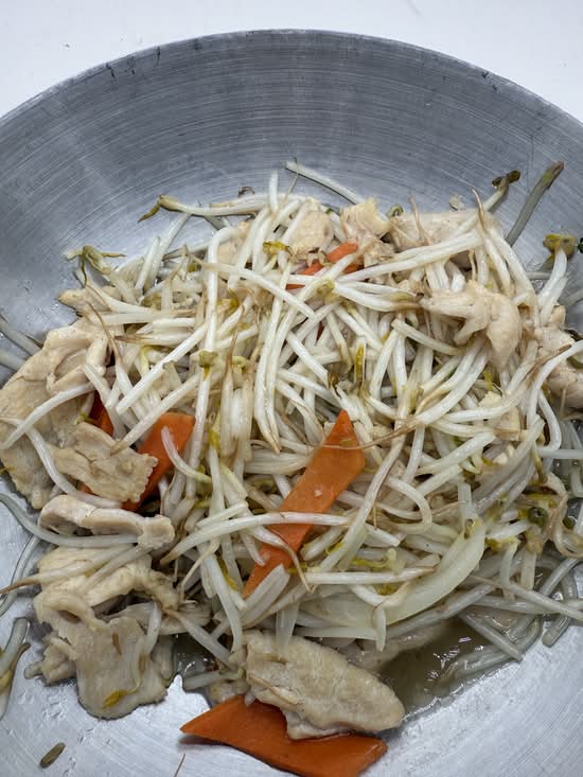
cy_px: 388
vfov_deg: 71.6
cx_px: 292
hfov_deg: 56.8
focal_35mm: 24
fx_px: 539
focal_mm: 2.22
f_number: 2.2
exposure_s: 1/583
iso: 40
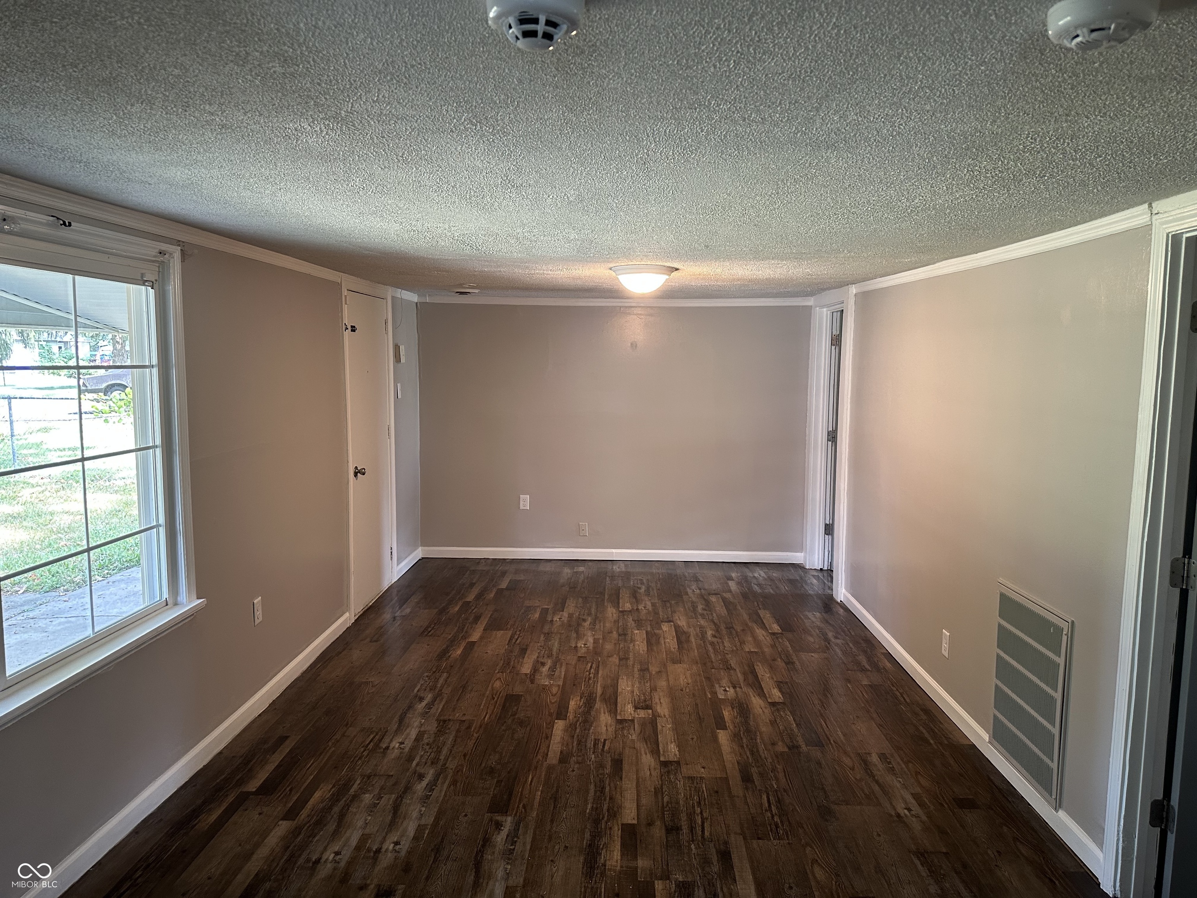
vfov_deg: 56.8
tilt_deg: -6.4
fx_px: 830
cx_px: 598
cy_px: 449
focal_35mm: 24
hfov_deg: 71.6
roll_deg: -0.7
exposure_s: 1/60
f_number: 1.78
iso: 250
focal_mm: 6.86
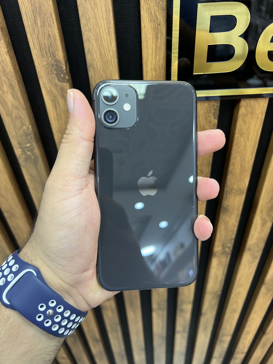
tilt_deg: -38.6
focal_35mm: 26
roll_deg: +4.2
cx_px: 136
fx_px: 273
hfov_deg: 53.1
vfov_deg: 67.3
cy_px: 182
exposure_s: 1/100
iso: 125
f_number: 1.5
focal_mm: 5.7
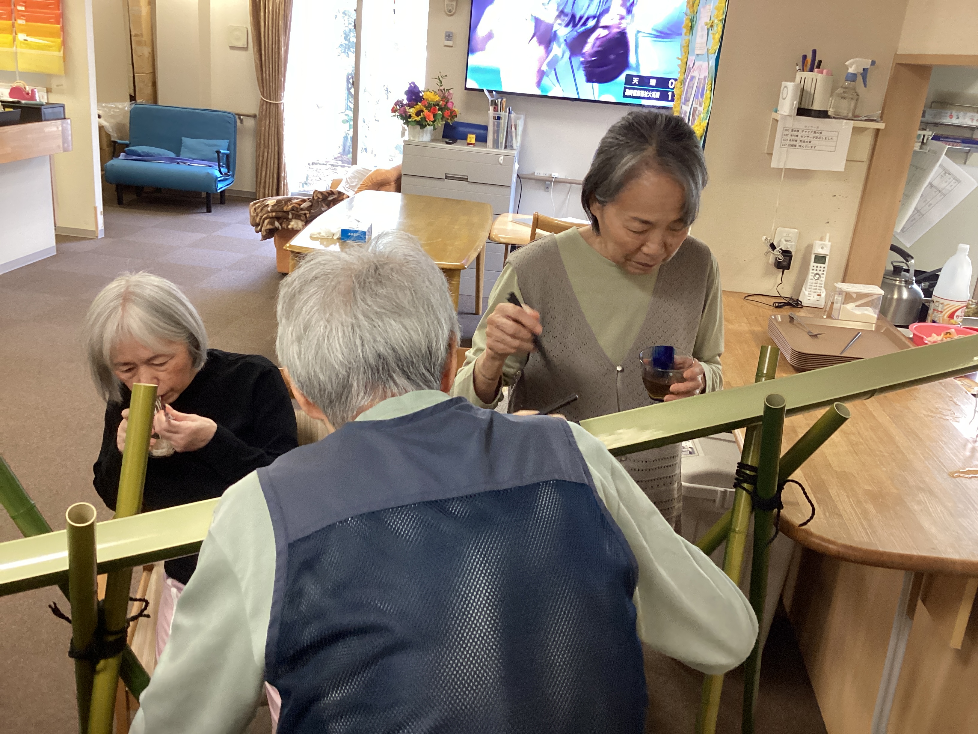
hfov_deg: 58.4
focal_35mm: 31
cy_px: 367
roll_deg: -5.3
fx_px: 876
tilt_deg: -20.6
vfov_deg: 45.4
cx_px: 489
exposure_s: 1/60
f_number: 2.4
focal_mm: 3.3
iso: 250
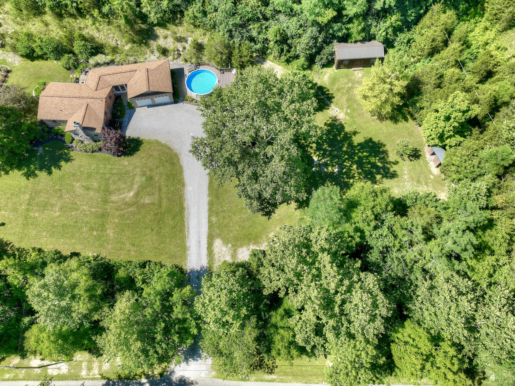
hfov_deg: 71.6
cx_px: 258
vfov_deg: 56.8
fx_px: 357
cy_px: 193
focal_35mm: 24
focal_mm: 12.3
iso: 100
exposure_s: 1/1000
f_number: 2.8
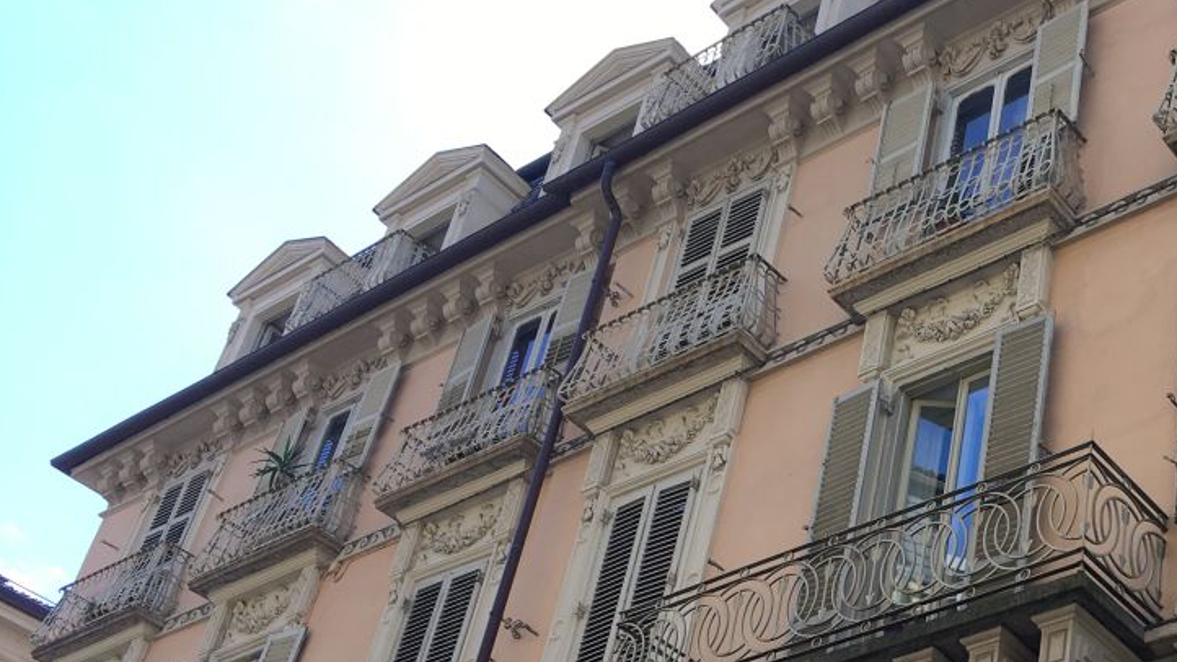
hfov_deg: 35.2
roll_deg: -7.7
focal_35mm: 56
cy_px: 594
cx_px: 1040
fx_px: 1748
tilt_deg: +33.5
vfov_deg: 21.0
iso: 25
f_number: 2.2
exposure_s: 1/601
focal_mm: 4.15
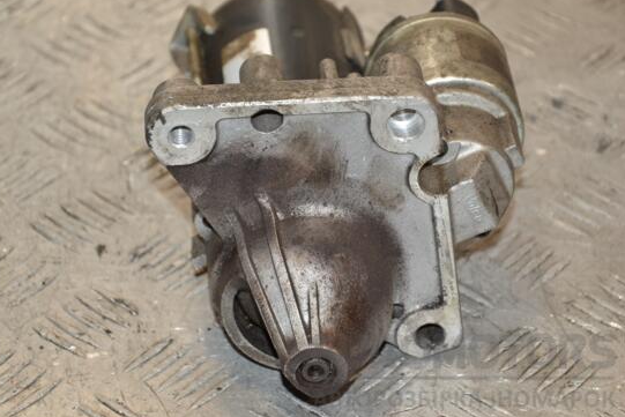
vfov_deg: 9.0
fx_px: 2657
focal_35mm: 153
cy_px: 198
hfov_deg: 13.4
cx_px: 291
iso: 800
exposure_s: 1/200
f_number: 6.3
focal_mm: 92
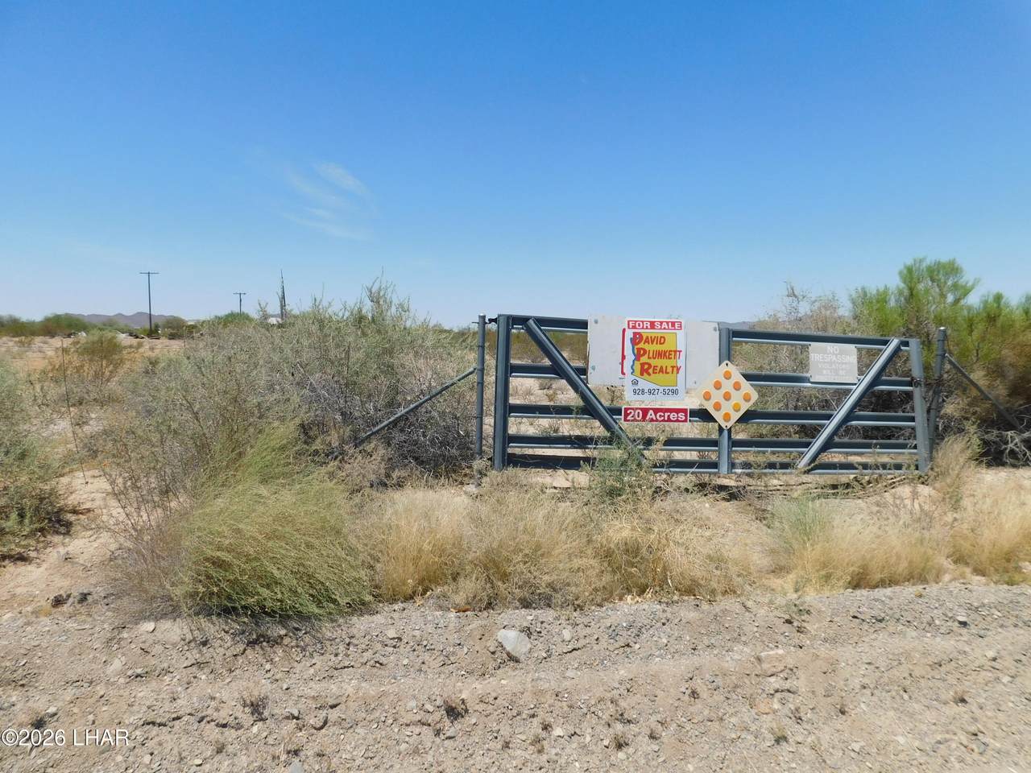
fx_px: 685
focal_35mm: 23
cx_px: 516
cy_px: 386
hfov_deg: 73.9
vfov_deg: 58.9
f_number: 6
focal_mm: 4
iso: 125
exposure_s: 1/640
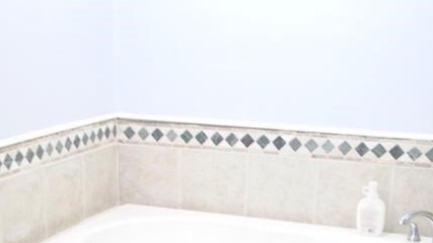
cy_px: 219
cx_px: 186
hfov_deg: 33.8
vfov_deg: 19.1
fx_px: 712
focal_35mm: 62
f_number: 2.13
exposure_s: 1/9.07
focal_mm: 8.19
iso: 100
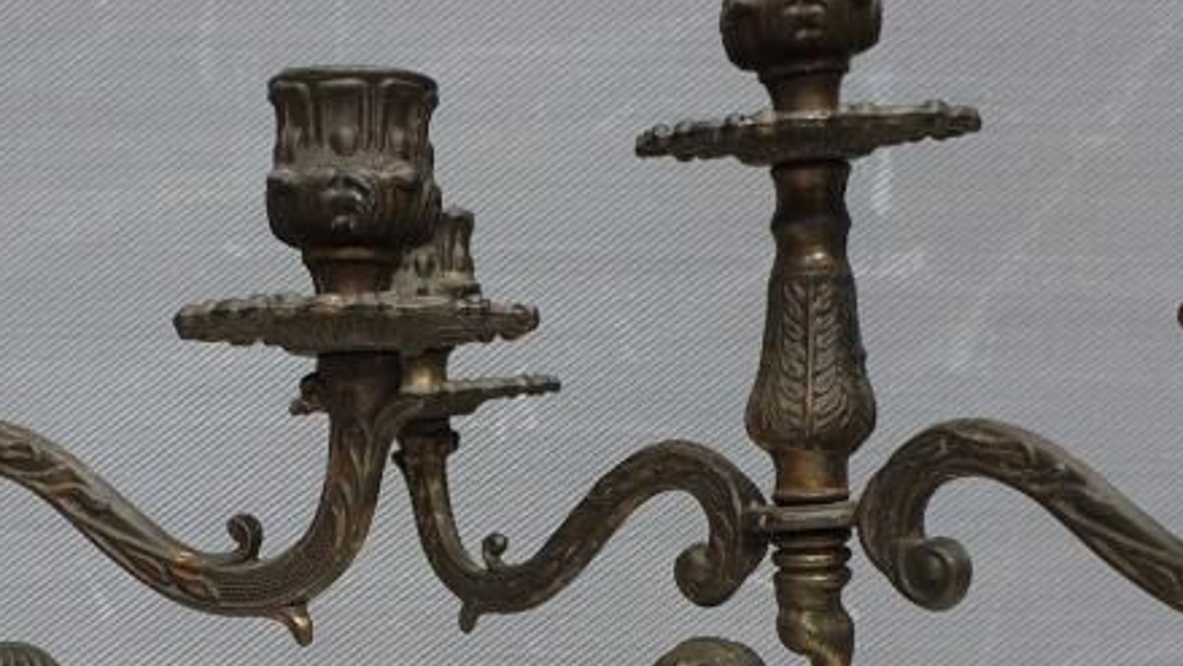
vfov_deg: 17.5
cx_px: 418
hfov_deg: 31.7
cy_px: 774
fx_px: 2070
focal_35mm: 66
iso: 50
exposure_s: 1/213
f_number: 2.4
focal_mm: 4.3
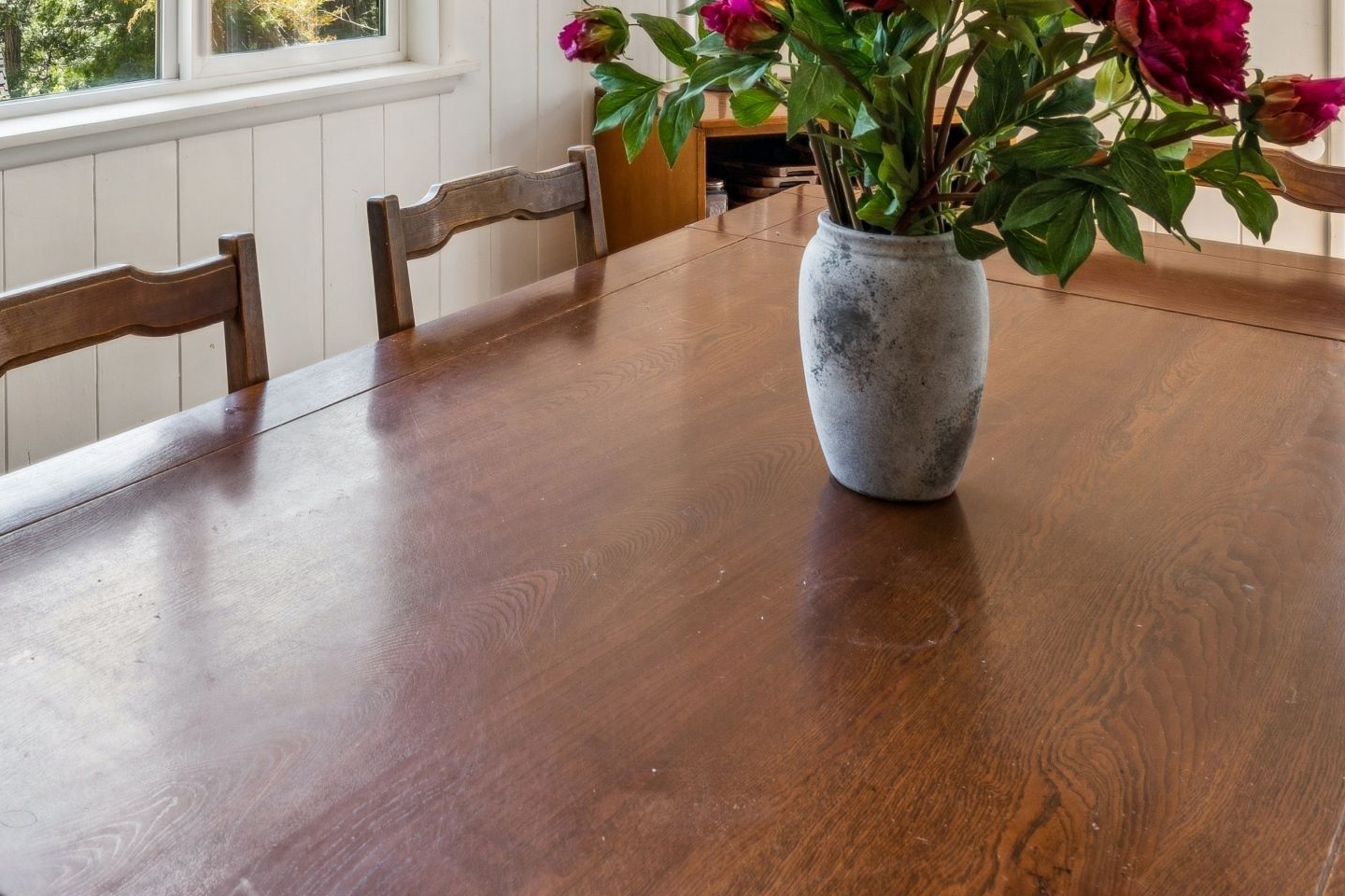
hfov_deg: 45.9
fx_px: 1522
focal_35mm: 41
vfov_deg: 29.1
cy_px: -127
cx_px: 330
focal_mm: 16.3
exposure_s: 1/8
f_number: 13
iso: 100
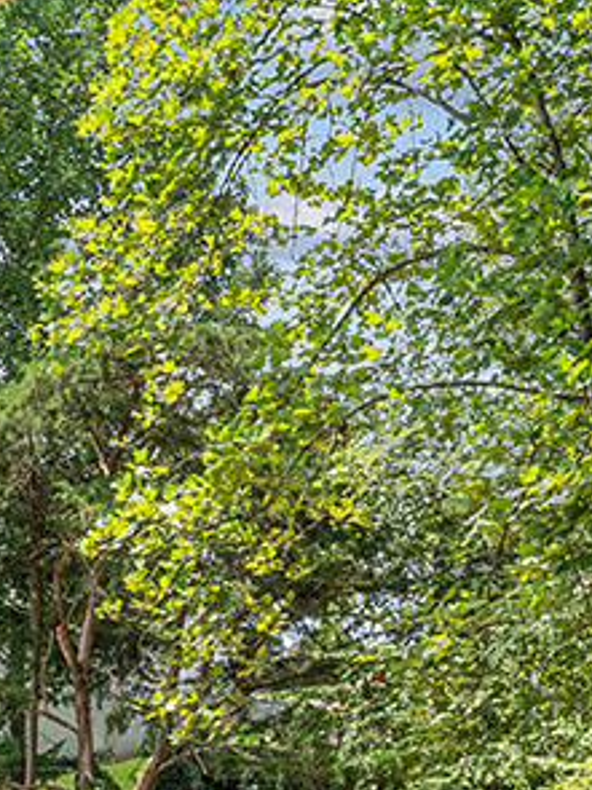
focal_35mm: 73
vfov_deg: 25.8
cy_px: 724
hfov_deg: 19.7
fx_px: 1666
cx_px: 43
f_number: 8
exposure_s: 1/800
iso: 800
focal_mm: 14
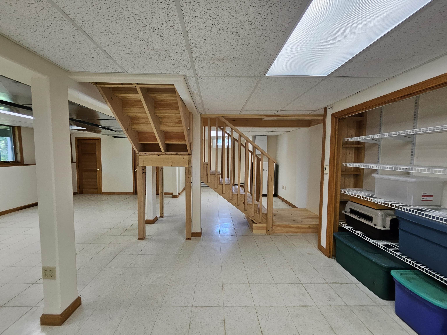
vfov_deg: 89.9
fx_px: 168
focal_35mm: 13
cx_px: 224
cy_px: 168
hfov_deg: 106.2
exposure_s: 1/60
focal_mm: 1.74
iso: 160
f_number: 2.2
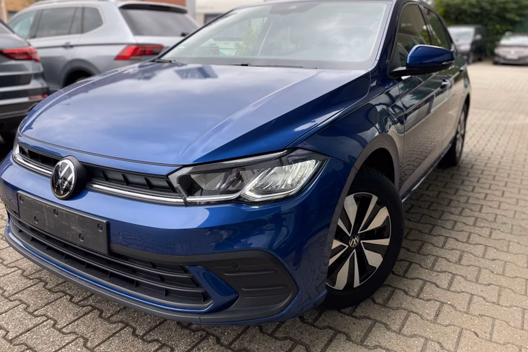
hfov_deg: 65.5
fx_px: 411
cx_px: 260
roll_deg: -0.8
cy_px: 158
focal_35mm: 28
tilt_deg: -14.6
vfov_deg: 46.3
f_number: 1.6
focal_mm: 4.2
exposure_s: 1/572
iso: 50
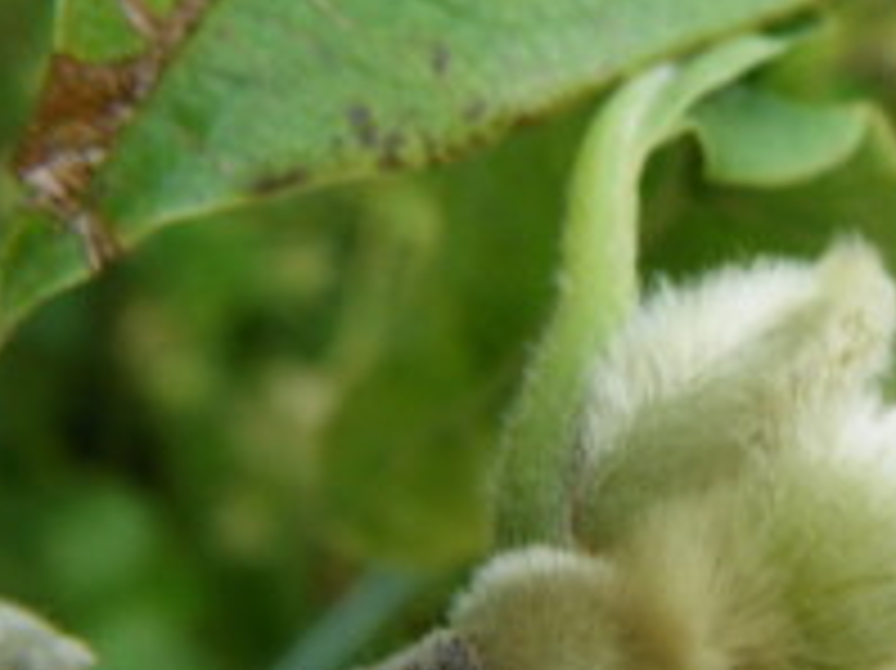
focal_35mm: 77
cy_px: 454
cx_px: 815
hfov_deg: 24.6
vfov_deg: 19.1
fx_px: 1992
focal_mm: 6.1
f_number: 3.8
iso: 64
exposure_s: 1/50
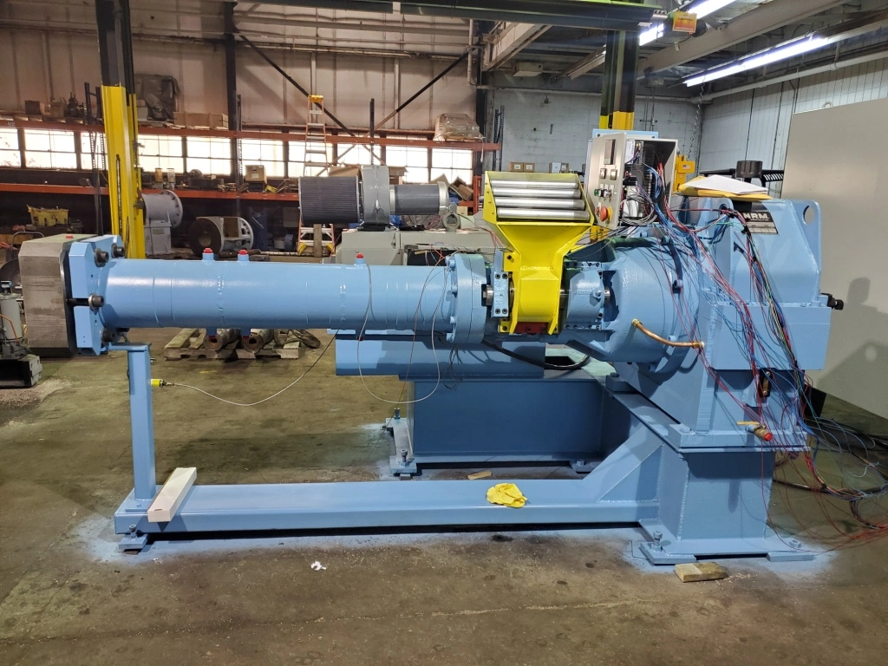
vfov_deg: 53.1
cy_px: 333
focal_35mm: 26
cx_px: 444
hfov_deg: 67.3
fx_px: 667
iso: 200
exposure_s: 1/39
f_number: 1.5
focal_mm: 4.3
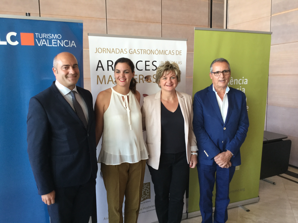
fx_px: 267
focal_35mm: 31
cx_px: 149
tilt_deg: -9.2
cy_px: 112
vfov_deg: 45.4
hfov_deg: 58.4
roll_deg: -0.4
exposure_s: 1/33
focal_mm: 3.3
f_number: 2.4
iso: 64
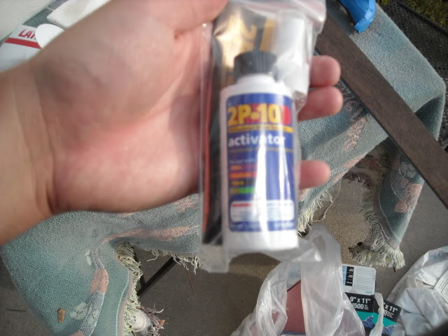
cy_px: 168
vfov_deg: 40.7
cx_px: 224
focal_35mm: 35
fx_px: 453
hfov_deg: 52.6
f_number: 5.6
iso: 64
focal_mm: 5.7
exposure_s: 1/129
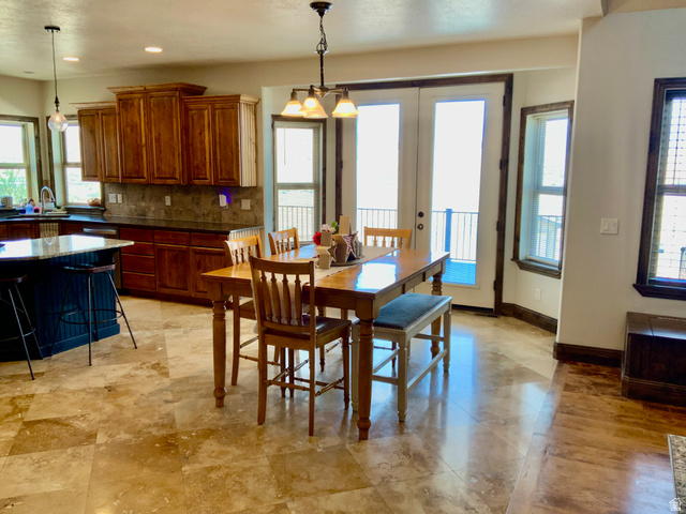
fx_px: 575
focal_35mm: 29
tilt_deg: -9.9
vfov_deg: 48.2
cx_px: 343
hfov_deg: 61.7
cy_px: 257
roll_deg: -1.0
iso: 64
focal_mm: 3
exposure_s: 1/120
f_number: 1.8
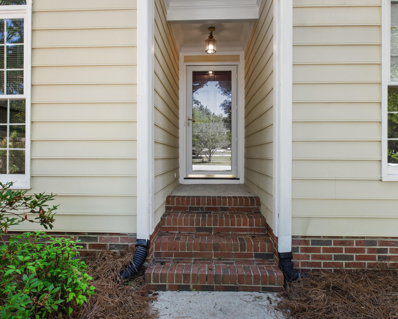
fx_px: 247
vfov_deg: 65.5
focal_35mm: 21
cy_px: 151
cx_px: 199
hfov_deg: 77.6
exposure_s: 1/20
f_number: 8
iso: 100
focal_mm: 10
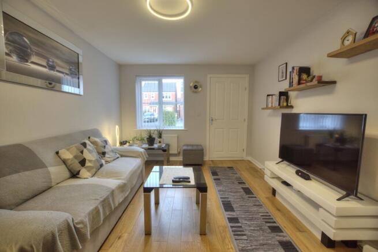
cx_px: 189
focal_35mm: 15
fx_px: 158
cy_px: 126
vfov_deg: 77.4
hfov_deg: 100.4
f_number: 3.5
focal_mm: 10
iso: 400
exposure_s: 1/100
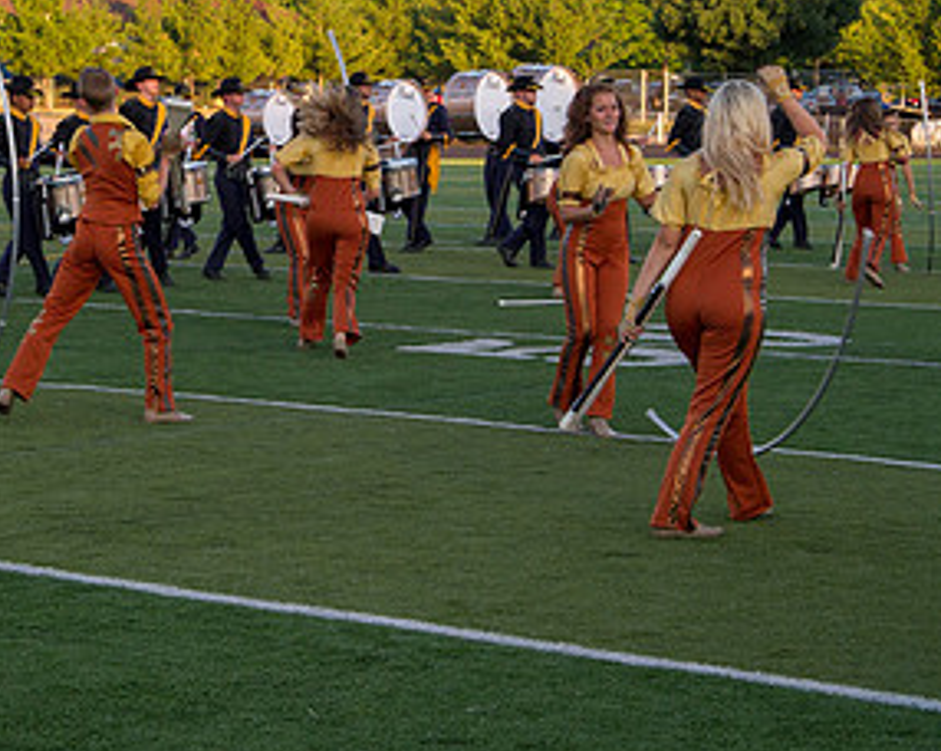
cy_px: 256
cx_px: 332
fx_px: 3004
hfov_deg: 17.8
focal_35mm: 108
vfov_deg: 14.2
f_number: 8
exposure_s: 1/250
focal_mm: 50
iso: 640
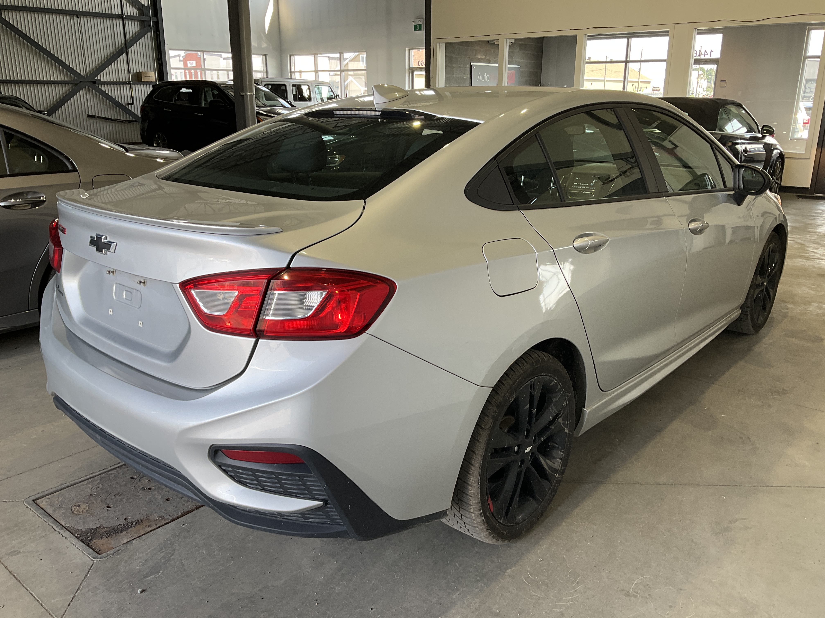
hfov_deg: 61.7
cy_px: 309
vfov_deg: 48.2
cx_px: 412
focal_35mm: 29
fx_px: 691
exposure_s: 1/122
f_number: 1.8
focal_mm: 3
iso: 32
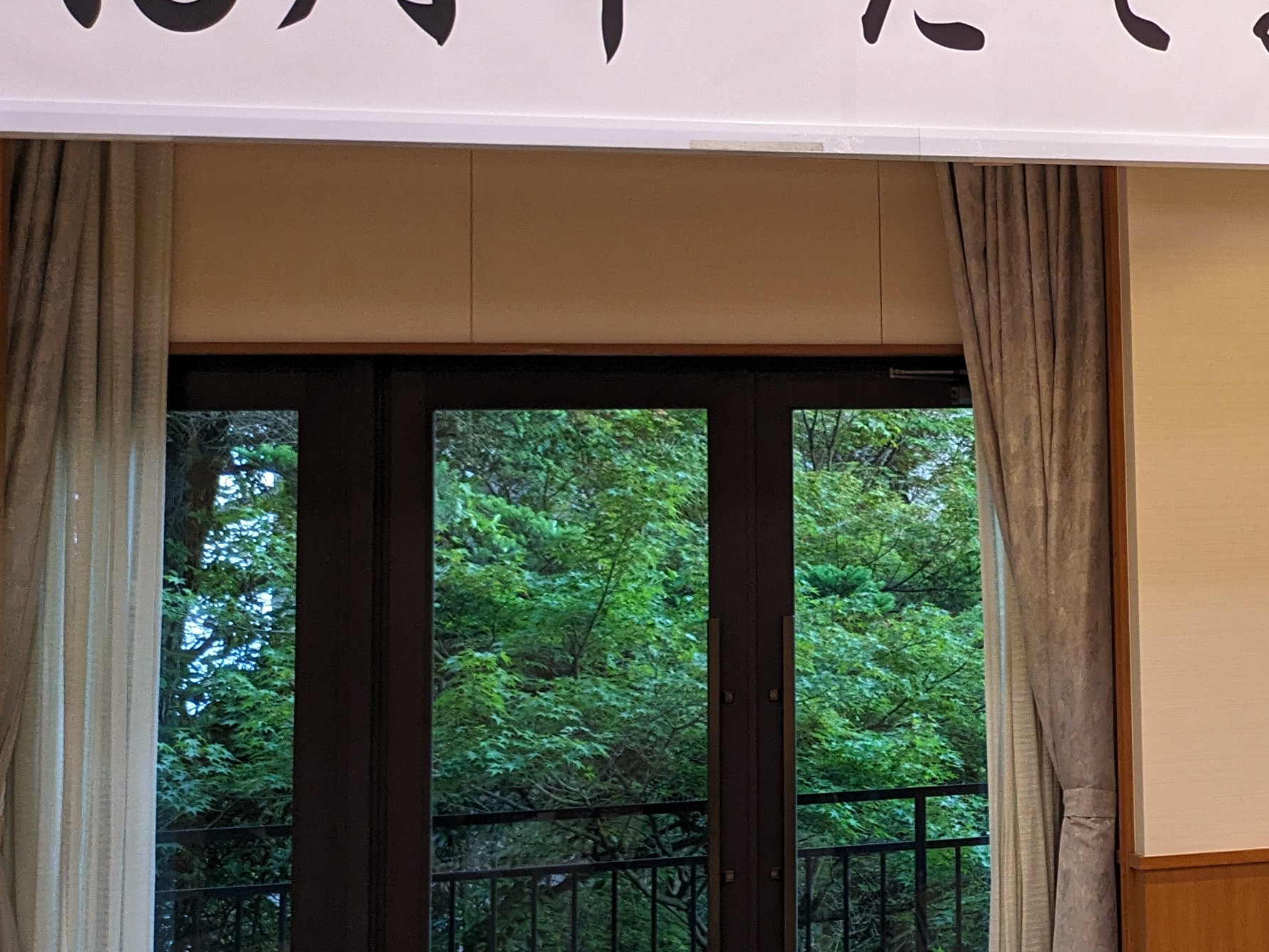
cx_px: 1569
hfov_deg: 26.2
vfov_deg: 22.6
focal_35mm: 65
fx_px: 2384
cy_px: 424
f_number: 1.89
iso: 260
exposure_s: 1/120
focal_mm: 5.43
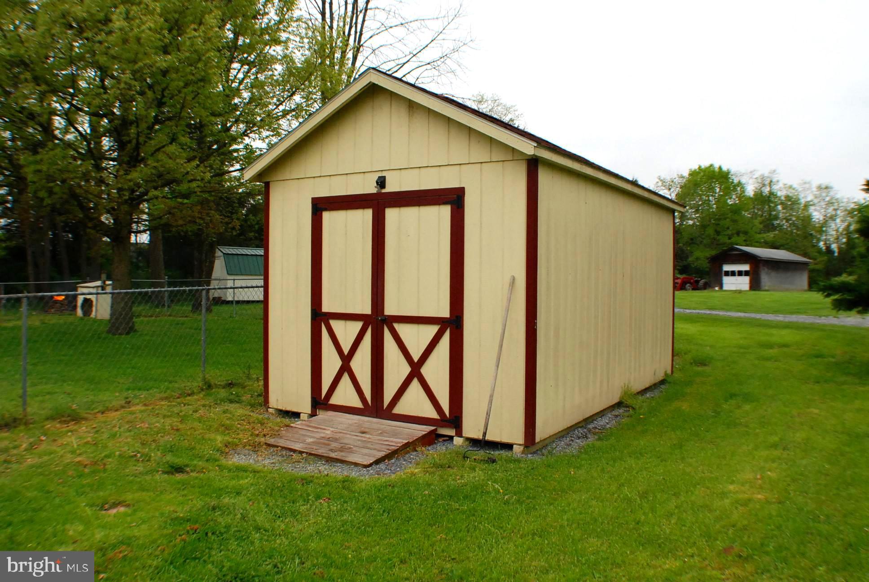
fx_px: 943
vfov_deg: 34.3
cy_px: 291
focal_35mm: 39
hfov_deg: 49.5
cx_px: 434
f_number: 10
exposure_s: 1/400
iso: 1000
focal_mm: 26
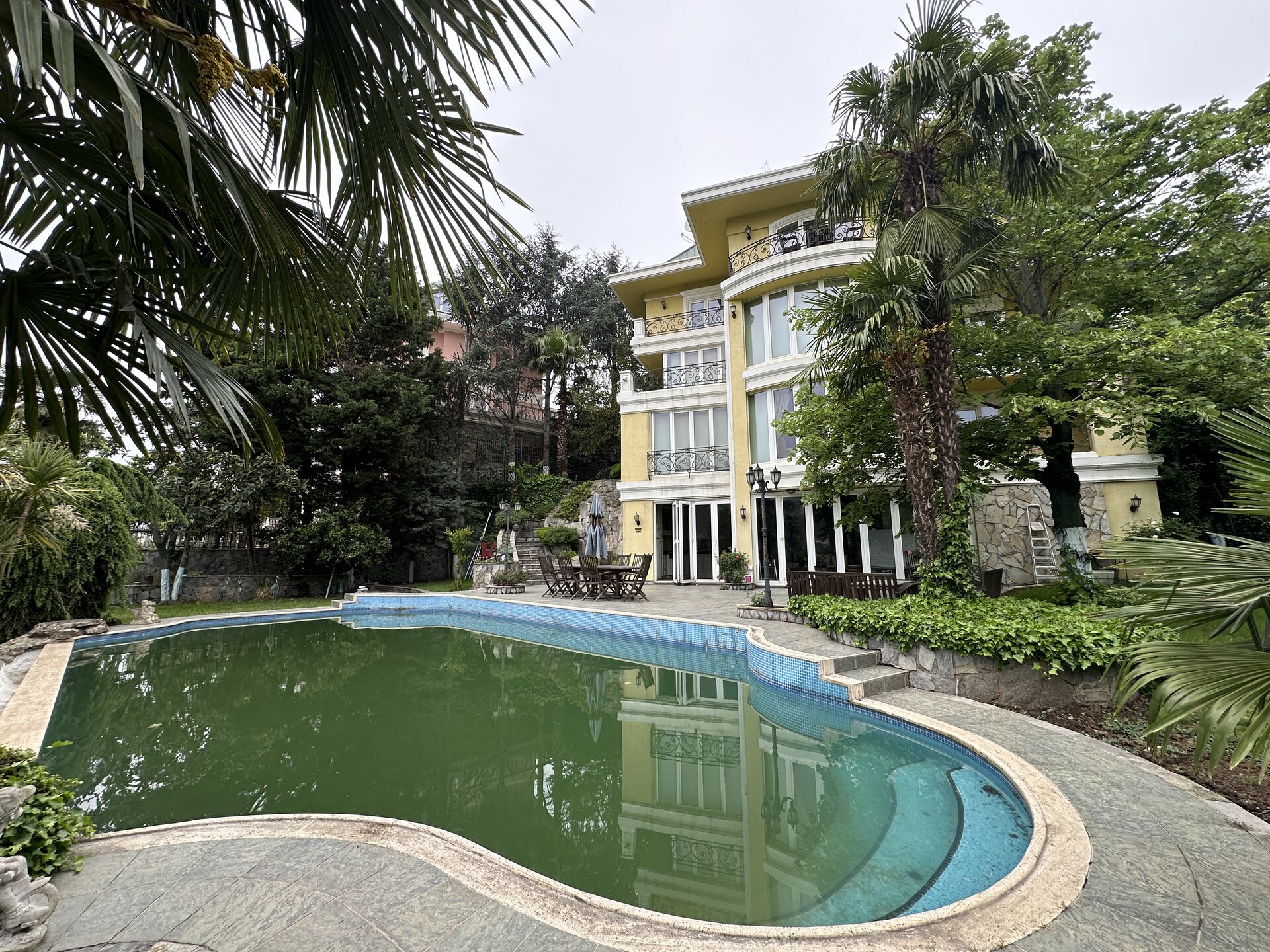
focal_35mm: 14
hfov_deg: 102.1
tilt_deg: +9.1
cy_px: 476
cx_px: 635
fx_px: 514
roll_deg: +0.2
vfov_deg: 85.7
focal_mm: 2.22
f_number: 2.2
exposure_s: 1/145
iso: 40
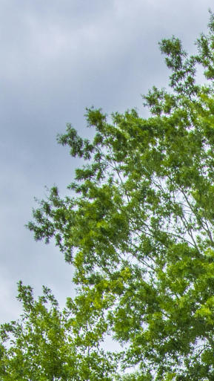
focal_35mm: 98
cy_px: 700
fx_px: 987
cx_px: 524
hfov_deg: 10.5
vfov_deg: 17.4
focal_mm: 16
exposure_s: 1/250
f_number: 13
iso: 400
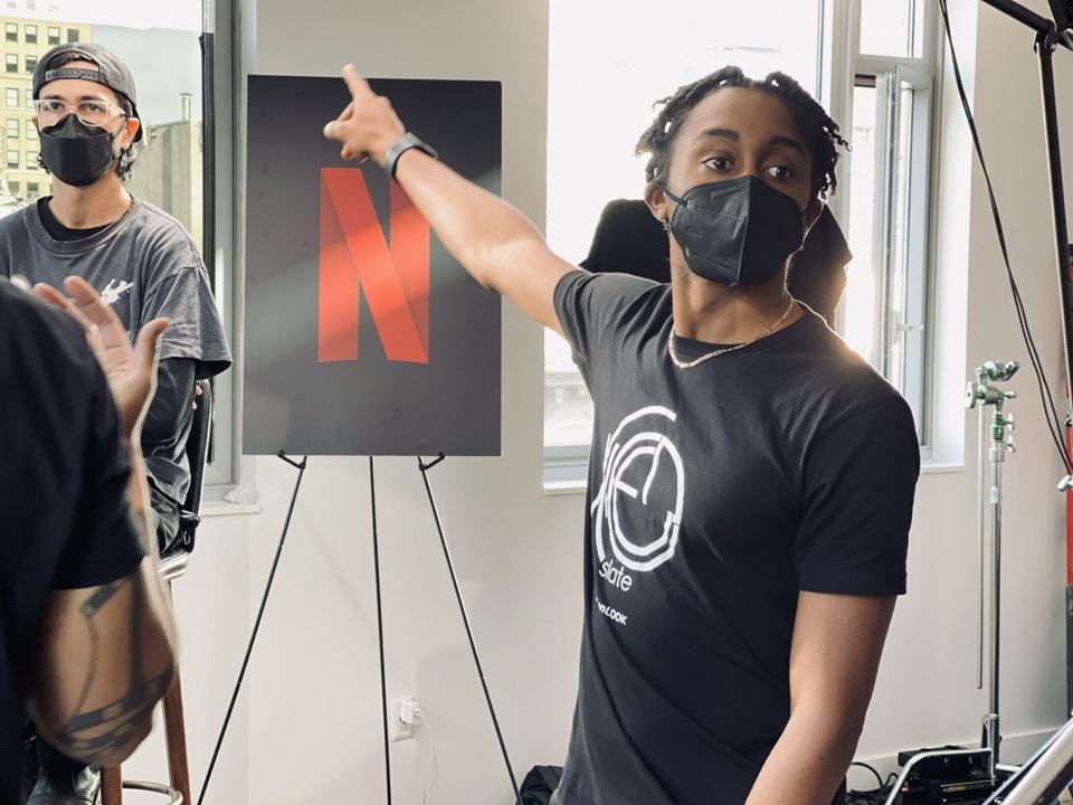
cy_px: 402
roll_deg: -1.7
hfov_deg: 30.3
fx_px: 1984
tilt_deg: -3.3
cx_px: 536
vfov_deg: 22.9
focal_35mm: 64
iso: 160
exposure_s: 1/31
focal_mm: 7.5
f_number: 2.2
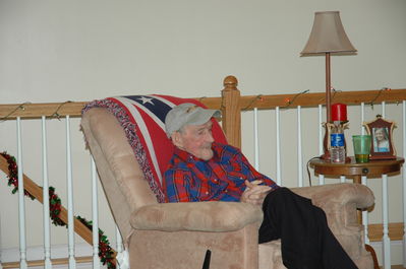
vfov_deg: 13.0
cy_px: 134
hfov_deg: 19.5
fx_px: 1183
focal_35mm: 105
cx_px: 203
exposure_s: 1/60
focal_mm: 70
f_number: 4.5
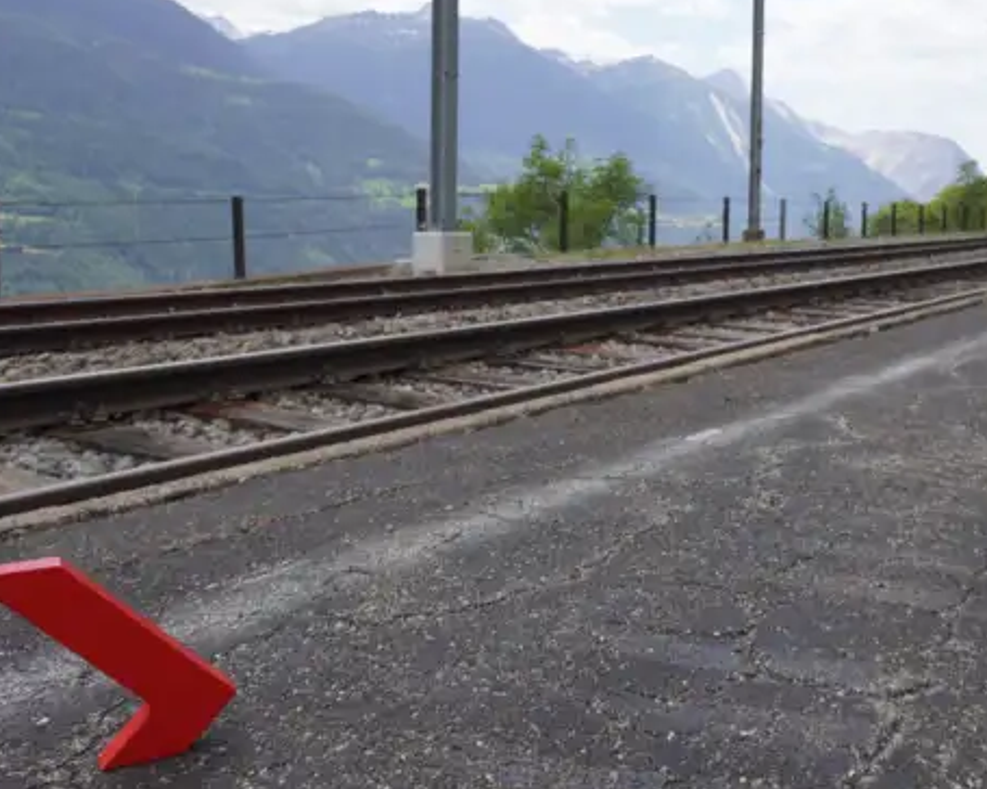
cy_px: 271
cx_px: 688
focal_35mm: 38
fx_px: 1110
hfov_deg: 46.9
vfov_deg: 38.8
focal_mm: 16
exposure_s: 1/500
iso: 100
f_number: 4.5
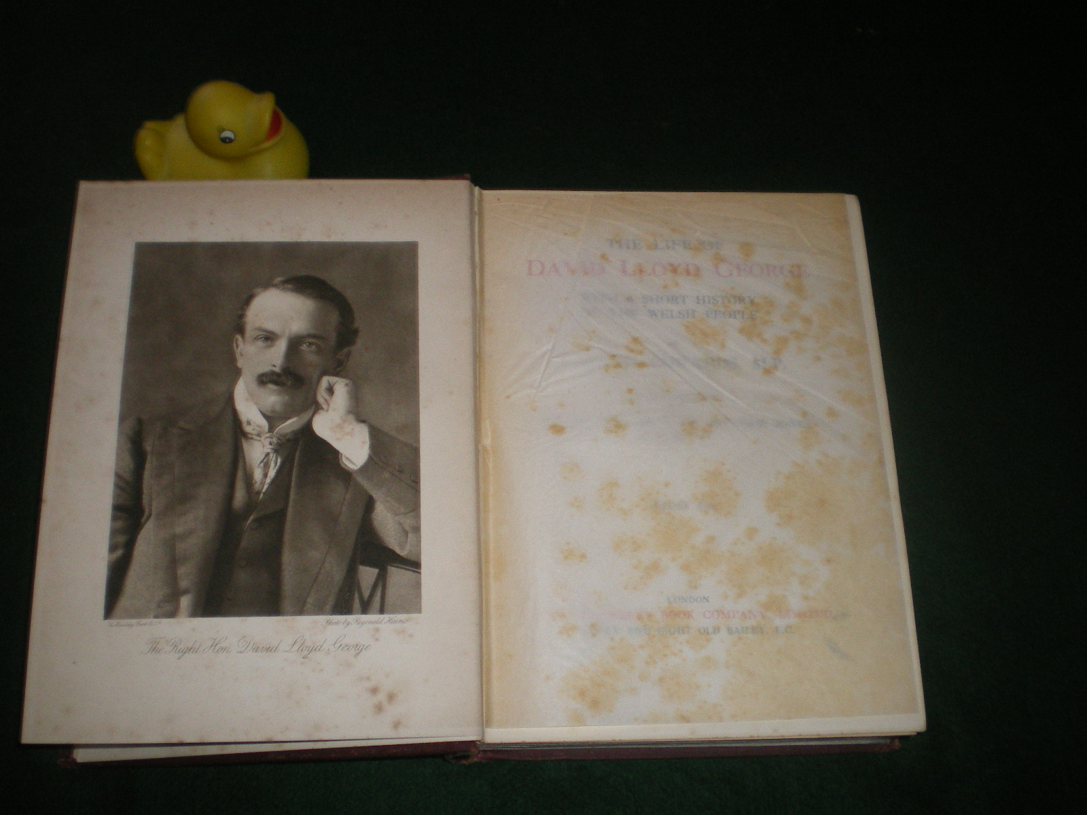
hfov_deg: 49.0
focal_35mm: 38
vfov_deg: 37.7
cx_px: 544
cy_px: 408
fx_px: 1193
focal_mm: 6.3
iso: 200
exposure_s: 1/50
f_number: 3.1
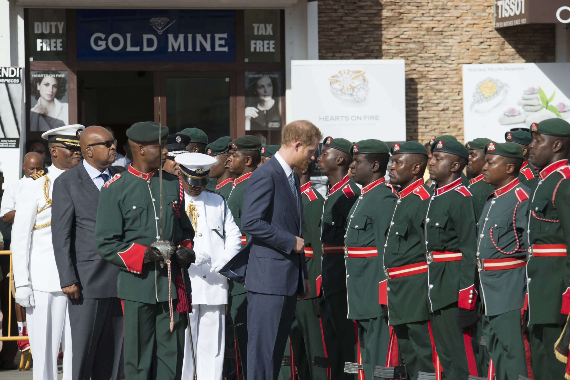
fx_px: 3801
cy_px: 190
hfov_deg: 8.6
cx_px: 285
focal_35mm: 240
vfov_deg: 5.7
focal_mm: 240
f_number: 10
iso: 100
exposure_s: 1/400
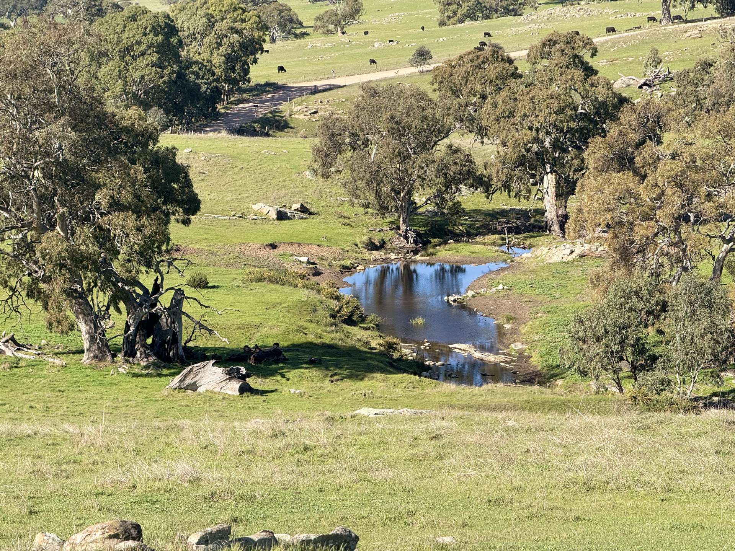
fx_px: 2548
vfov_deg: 12.3
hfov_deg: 16.4
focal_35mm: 120
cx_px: 368
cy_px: 276
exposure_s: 1/802
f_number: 2.8
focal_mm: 15.66
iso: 50
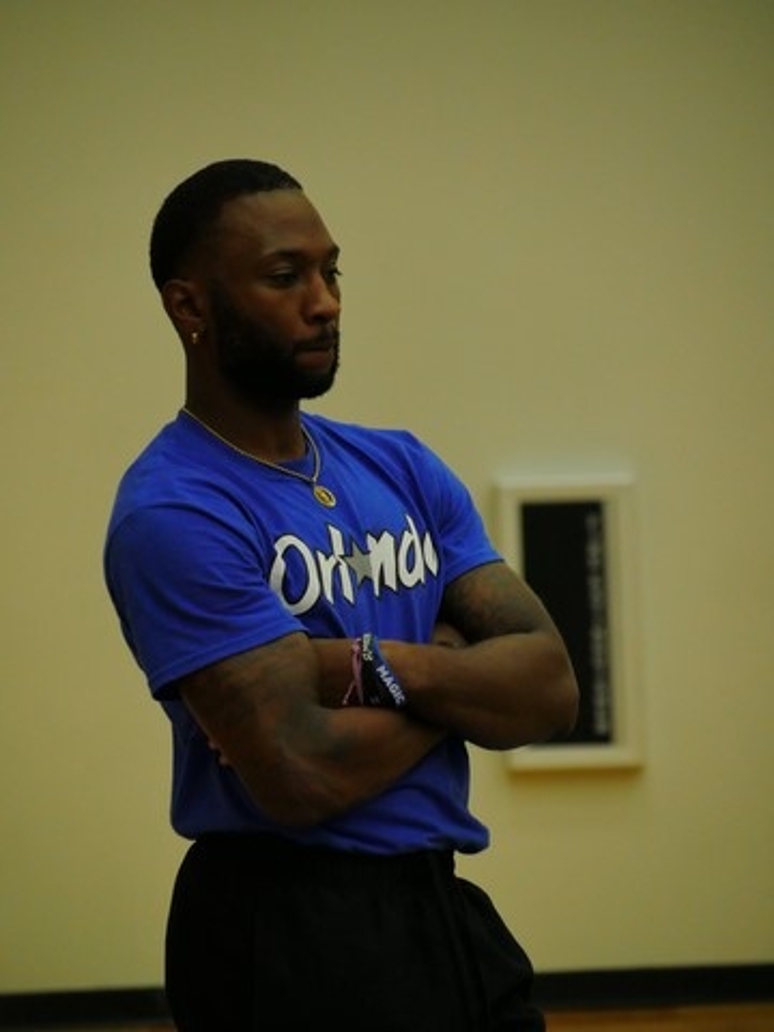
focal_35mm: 280
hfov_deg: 5.3
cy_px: 516
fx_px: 8348
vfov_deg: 7.1
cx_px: 387
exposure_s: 1/250
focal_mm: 140
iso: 3200
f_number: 5.6
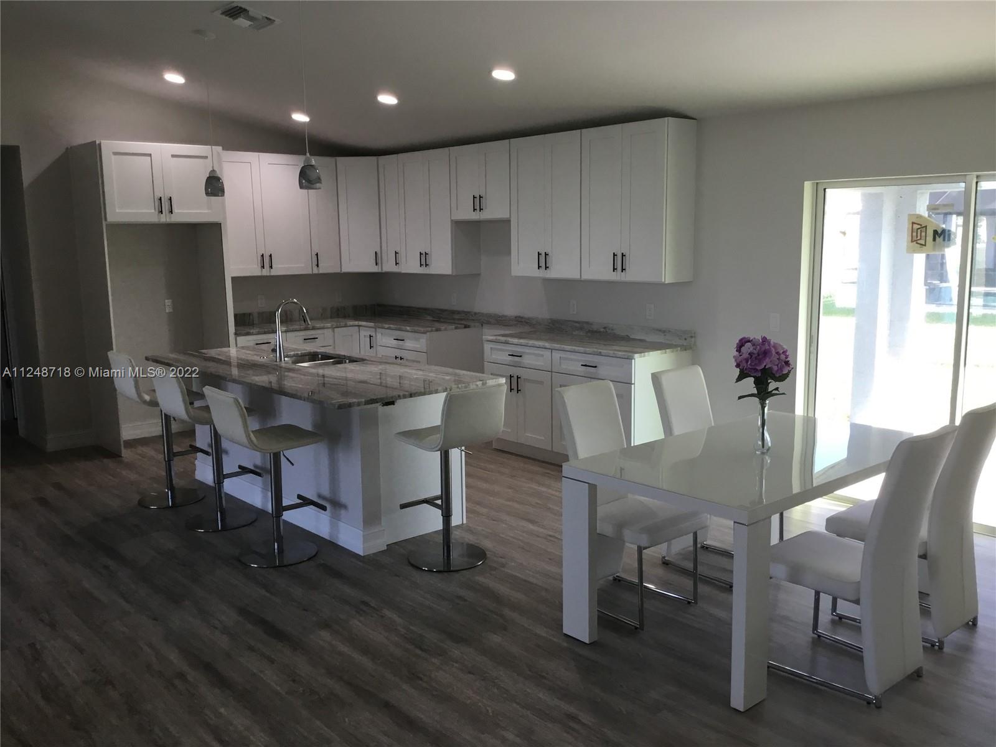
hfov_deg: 58.4
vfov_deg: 45.4
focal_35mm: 31
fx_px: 892
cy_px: 374
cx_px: 498
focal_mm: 3.3
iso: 25
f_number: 2.4
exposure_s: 1/40
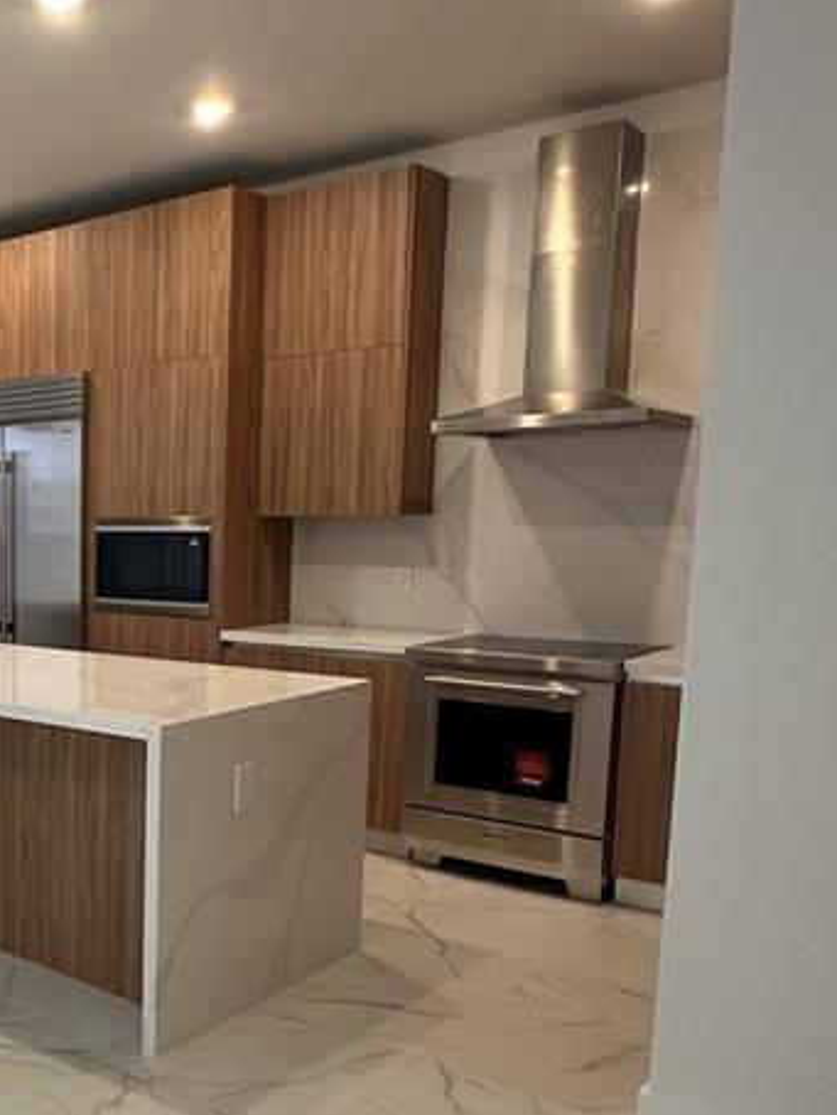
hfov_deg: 33.7
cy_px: 683
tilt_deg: -7.3
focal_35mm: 37
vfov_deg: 49.7
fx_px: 1192
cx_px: -81
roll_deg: +0.0
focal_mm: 2.22
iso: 320
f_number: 2.2
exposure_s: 1/120
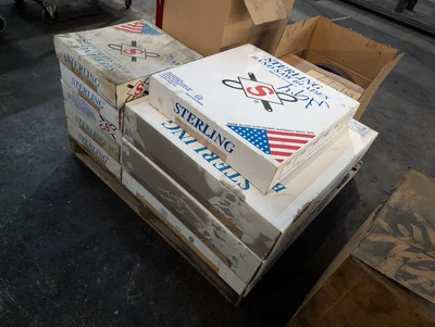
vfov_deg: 56.9
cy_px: 164
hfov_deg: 71.5
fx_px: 302
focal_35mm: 24
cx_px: 218
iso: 931
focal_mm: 6.9
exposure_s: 1/120
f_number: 1.68
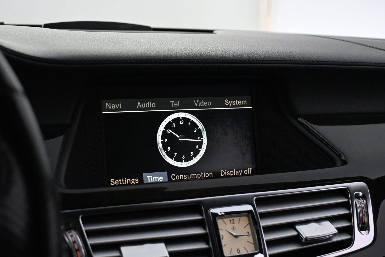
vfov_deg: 23.8
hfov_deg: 35.1
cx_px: 192
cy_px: 128
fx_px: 610
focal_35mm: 57
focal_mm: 38
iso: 3200
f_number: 5.6
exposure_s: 1/80
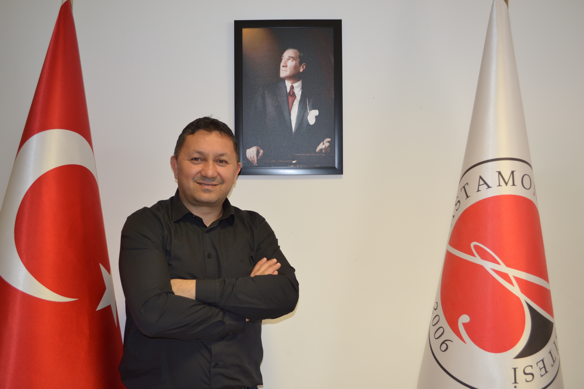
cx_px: 292
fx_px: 535
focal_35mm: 33
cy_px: 194
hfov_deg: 57.2
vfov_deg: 40.0
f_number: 3.8
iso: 360
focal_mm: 22
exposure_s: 1/30
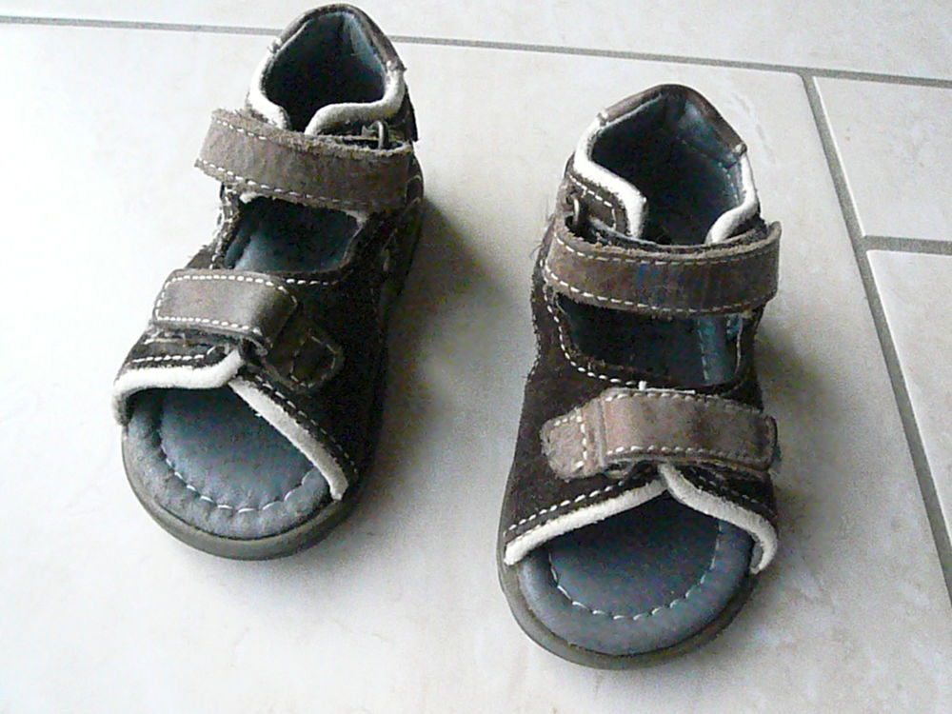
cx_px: 476
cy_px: 357
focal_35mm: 28
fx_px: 770
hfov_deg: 63.4
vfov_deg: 49.7
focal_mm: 4.6
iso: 3200
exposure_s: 1/400
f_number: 8
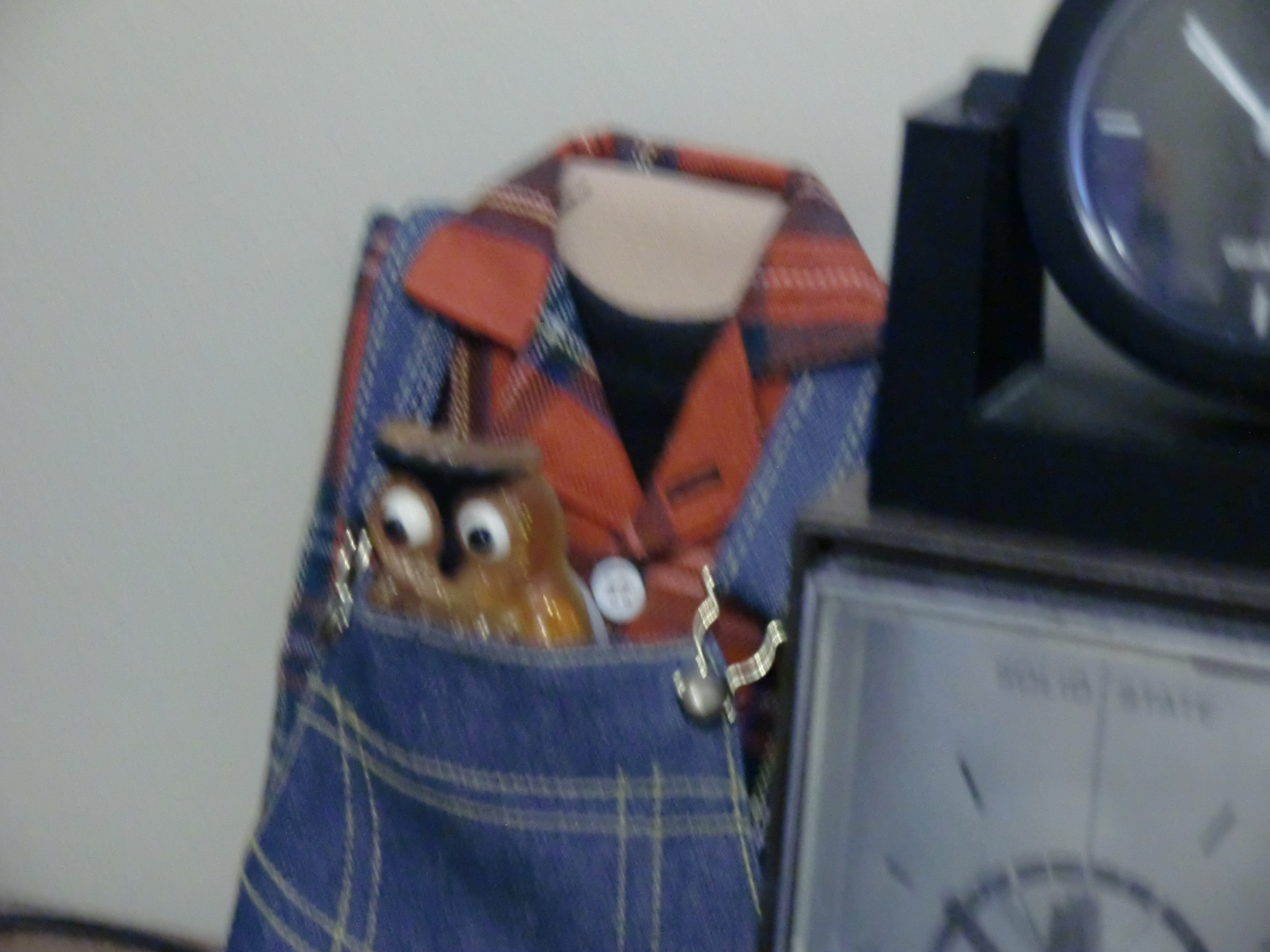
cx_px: 635
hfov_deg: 18.7
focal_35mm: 105
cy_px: 476
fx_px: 3852
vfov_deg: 14.1
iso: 800
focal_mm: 18.8
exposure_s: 1/6
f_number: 5
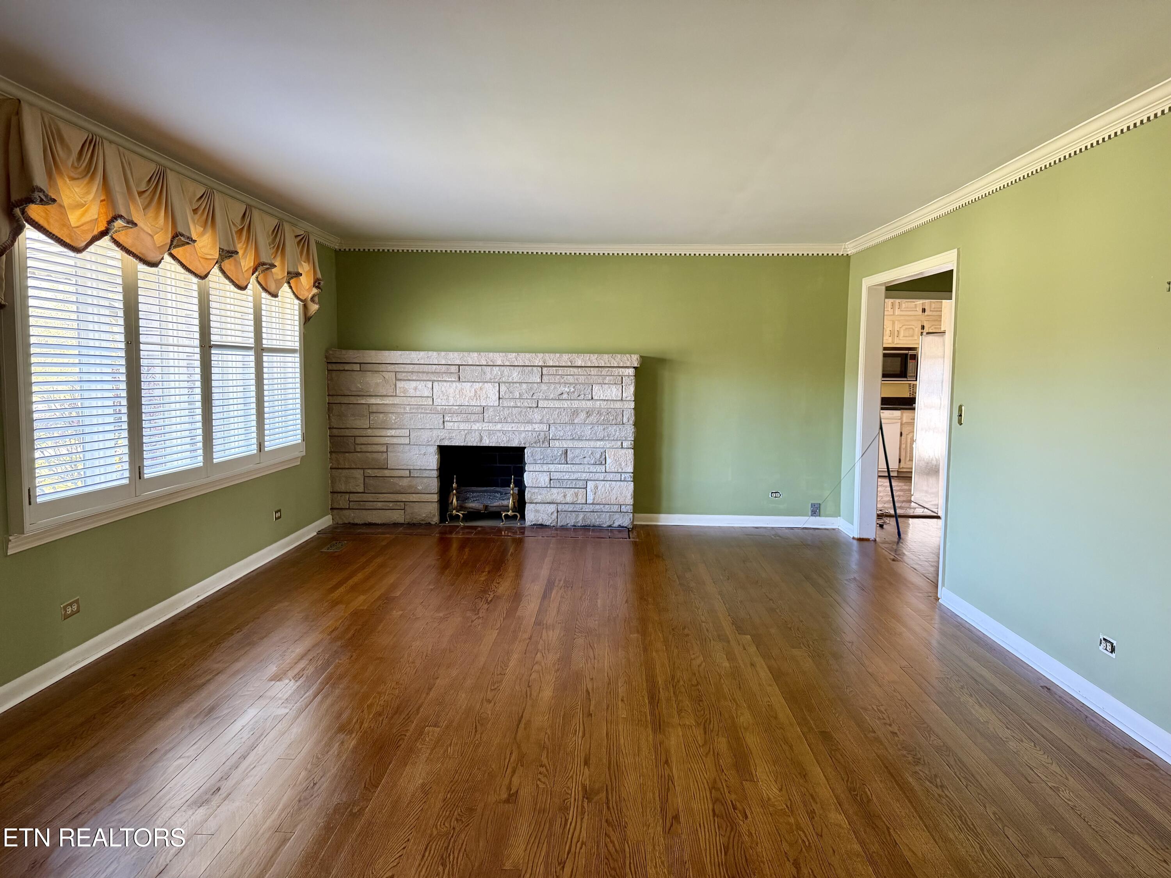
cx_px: 586
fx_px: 812
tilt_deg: -4.5
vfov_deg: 56.8
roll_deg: -0.6
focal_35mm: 24
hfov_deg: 71.6
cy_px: 439
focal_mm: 6.76
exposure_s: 1/60
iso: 250
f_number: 1.78
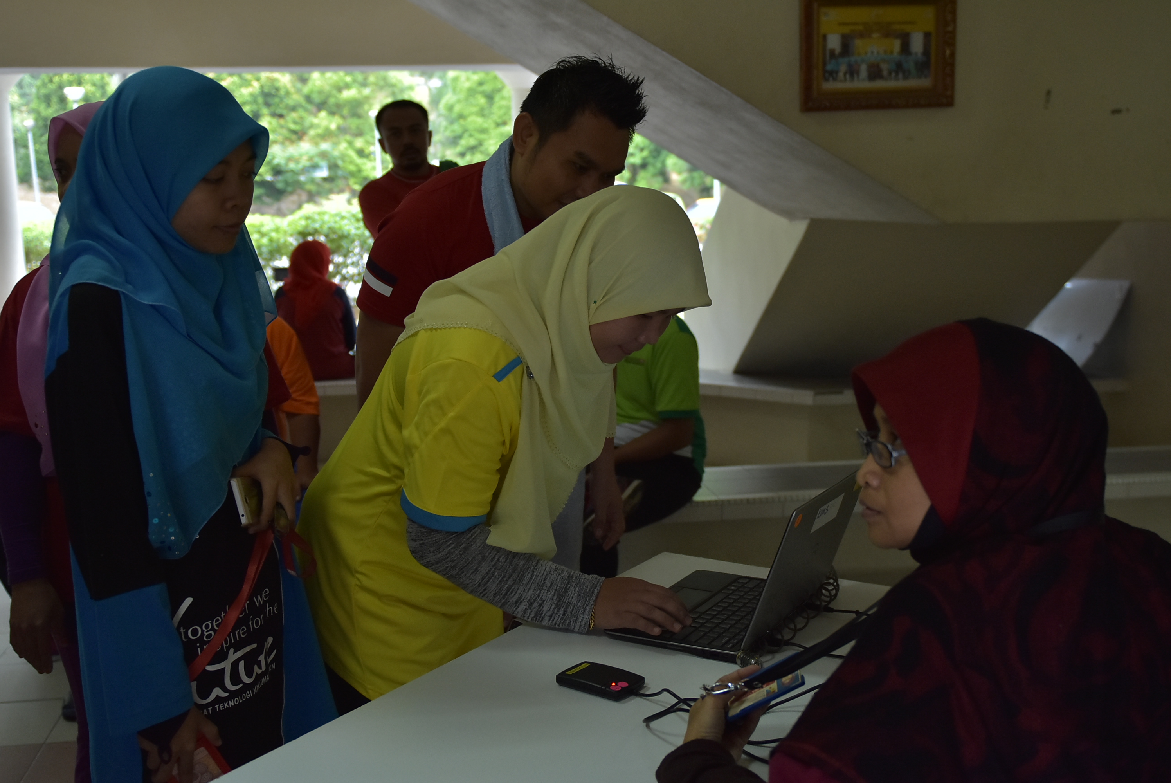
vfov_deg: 36.9
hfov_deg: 53.1
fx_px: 1172
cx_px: 586
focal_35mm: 36
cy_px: 392
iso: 1000
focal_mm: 24
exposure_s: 1/200
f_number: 2.8
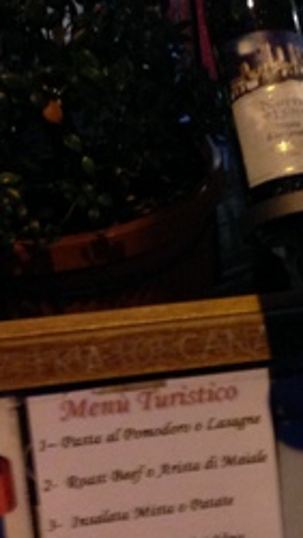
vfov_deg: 23.1
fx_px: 1311
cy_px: 282
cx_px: 511
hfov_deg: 12.3
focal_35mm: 92
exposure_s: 1/20
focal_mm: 4.12
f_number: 2.4
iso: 320
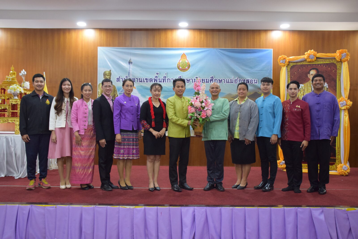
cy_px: 120
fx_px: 328
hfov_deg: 57.2
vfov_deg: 40.0
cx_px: 179
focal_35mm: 33
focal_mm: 22
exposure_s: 1/80
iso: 2000
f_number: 5.6
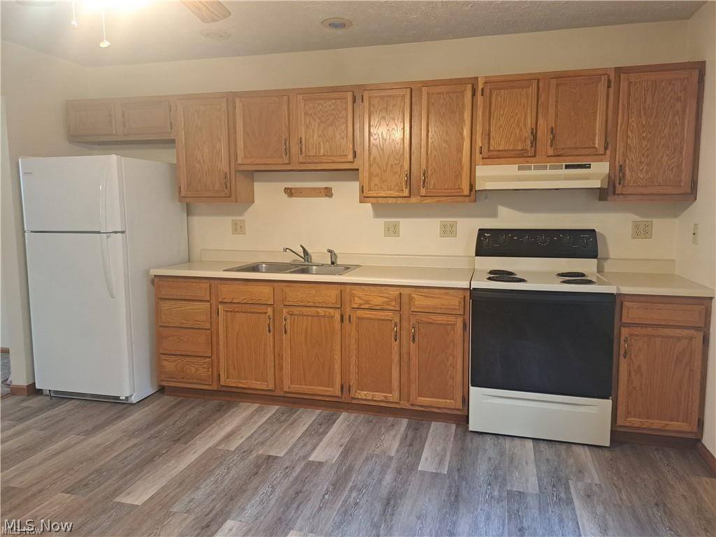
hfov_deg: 71.6
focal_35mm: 24
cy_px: 268
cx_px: 358
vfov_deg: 56.8
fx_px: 496
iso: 320
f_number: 1.8
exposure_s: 1/30
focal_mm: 5.23
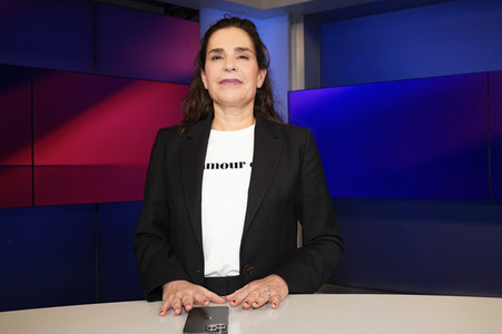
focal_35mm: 32
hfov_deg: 58.8
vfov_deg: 41.1
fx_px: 446
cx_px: 251
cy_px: 167
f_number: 5.6
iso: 2000
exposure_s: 1/125
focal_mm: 32
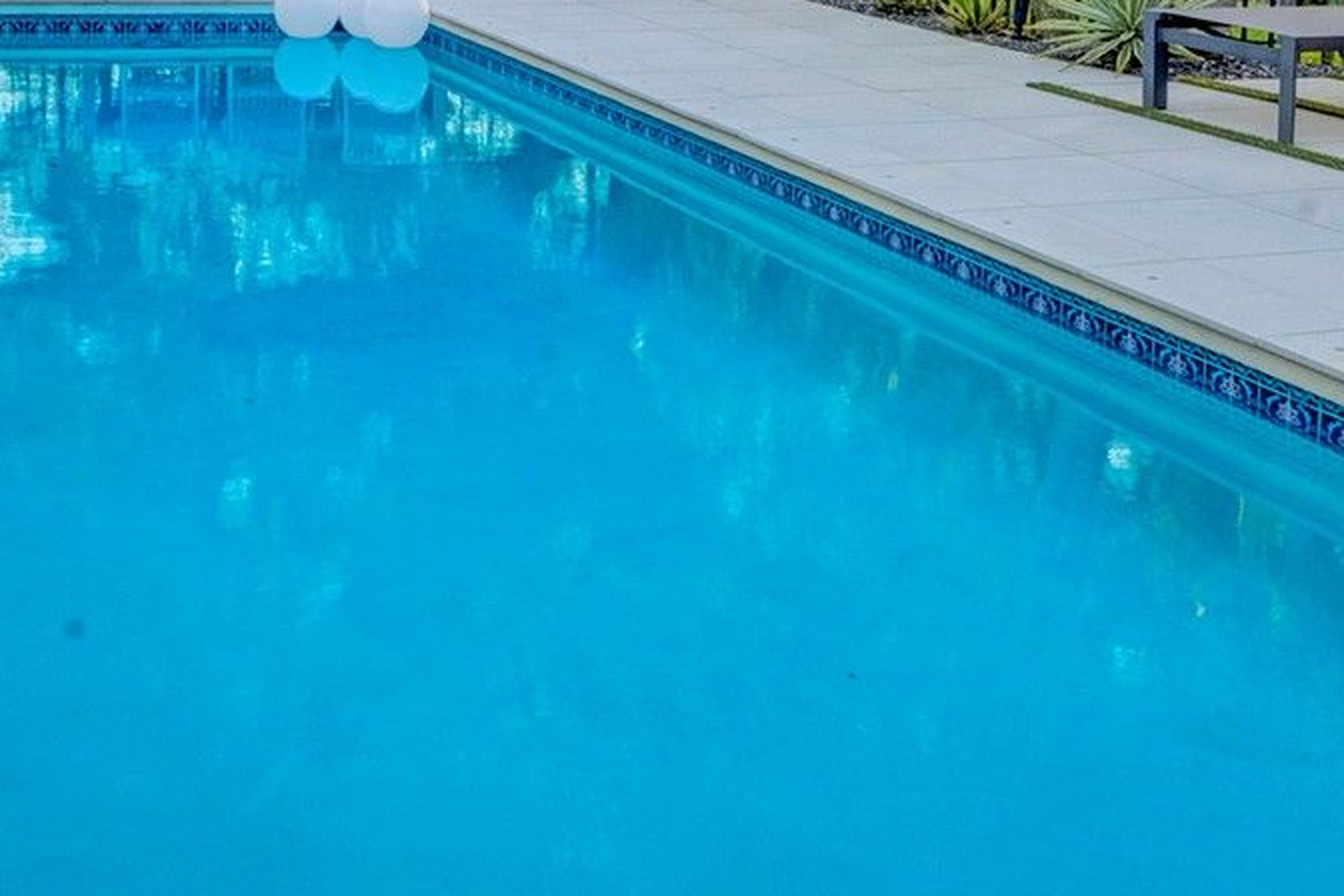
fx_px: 1947
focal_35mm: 52
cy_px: -211
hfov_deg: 37.4
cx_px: 386
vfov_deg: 23.4
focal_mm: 14.6
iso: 400
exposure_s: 1/15
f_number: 22
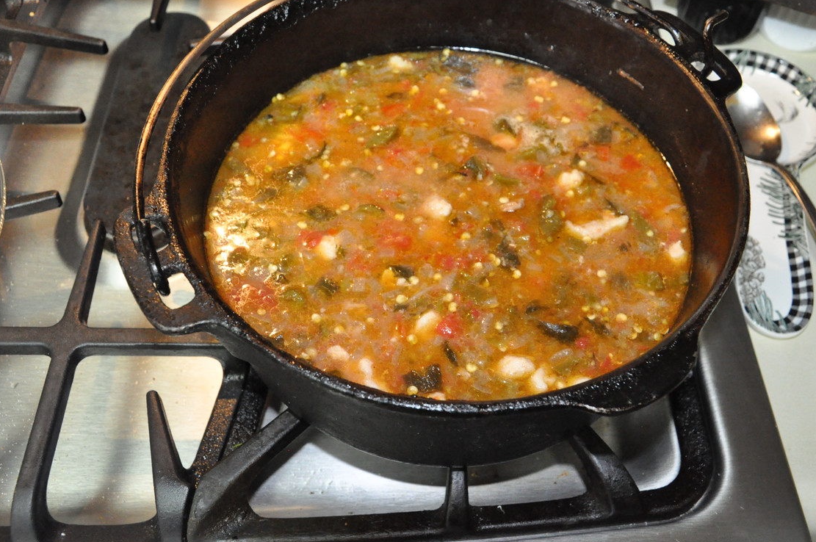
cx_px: 435
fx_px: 883
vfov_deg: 34.1
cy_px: 250
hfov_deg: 49.6
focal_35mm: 39
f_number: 5.6
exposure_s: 1/60
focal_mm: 24
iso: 3200
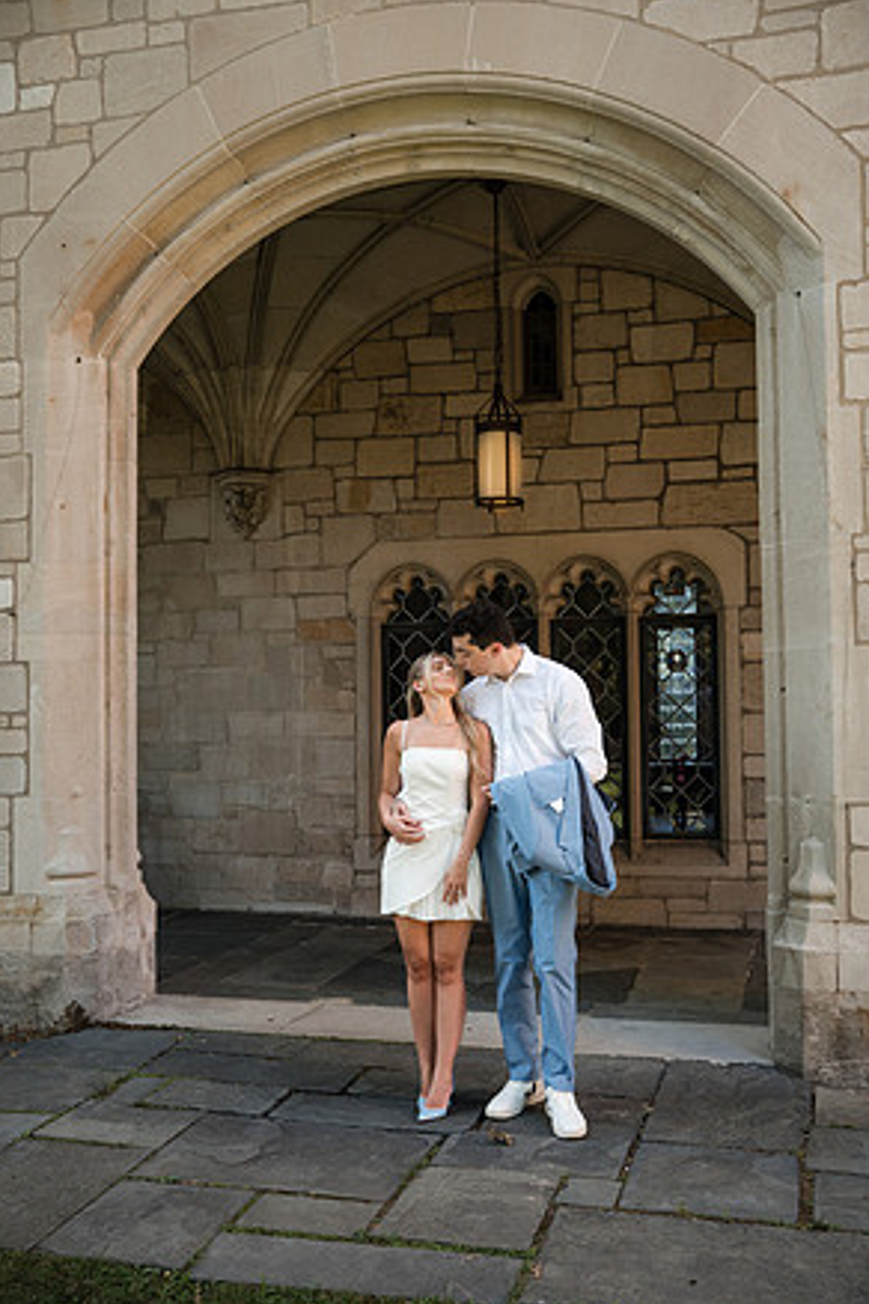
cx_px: 429
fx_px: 1303
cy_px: 655
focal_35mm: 36
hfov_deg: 36.9
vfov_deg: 53.1
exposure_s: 1/250
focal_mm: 35
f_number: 4
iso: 400
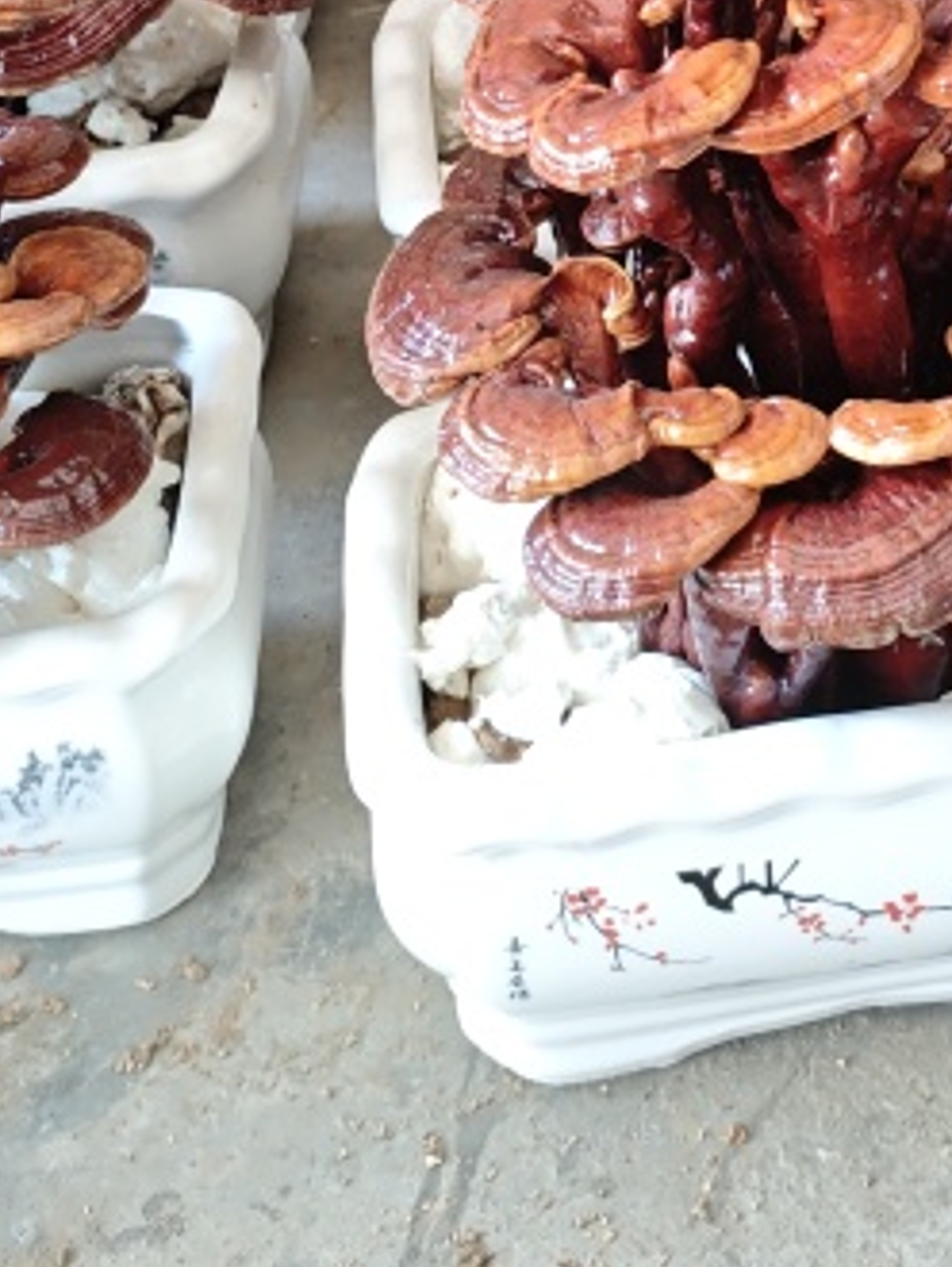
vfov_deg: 21.4
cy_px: -305
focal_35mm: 84
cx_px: 933
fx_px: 3076
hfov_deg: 17.2
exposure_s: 1/207
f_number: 1.5
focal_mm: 4.94
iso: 500
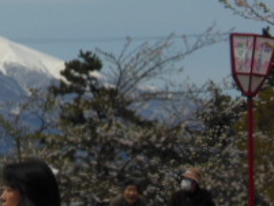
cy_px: -101
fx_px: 1513
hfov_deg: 10.3
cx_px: 18
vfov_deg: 7.6
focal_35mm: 191
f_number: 5
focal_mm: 10.7
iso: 125
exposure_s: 1/2000
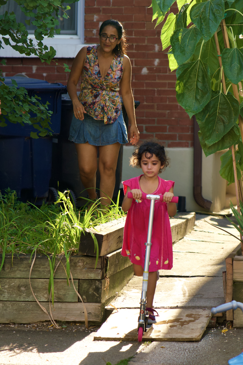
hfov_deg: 13.0
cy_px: 182
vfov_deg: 19.5
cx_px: 122
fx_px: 1063
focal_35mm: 105
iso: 400
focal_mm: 105
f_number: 4
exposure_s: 1/250
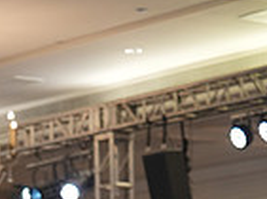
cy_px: 493
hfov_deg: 7.6
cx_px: 75
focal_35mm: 262
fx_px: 2016
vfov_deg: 5.4
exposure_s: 1/500
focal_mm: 66
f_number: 2
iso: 1000
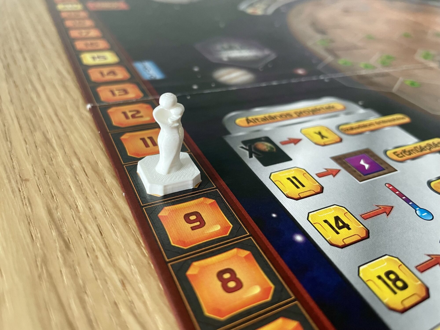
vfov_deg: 53.1
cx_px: 220
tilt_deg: -36.4
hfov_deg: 67.3
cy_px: 165
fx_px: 330
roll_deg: -7.2
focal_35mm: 26
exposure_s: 1/60
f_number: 1.6
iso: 320
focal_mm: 4.2
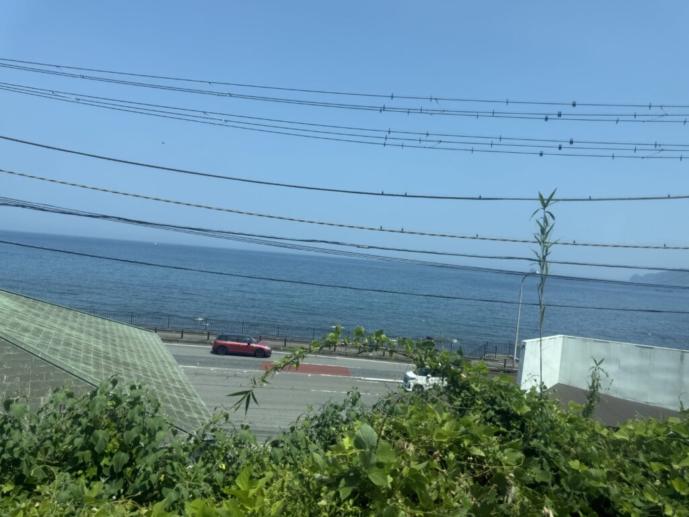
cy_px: 258
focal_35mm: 24
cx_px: 344
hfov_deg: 71.6
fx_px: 478
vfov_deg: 56.8
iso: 80
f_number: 1.78
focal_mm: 6.76
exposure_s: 1/3759
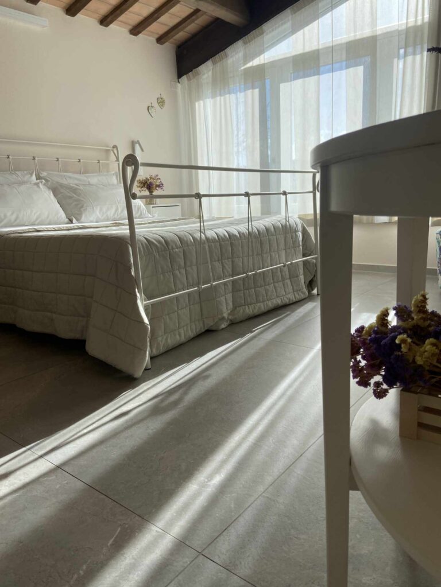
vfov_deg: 67.3
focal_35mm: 26
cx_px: 220
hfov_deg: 53.1
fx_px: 441
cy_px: 294
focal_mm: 4.2
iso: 32
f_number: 1.8
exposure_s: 1/1272
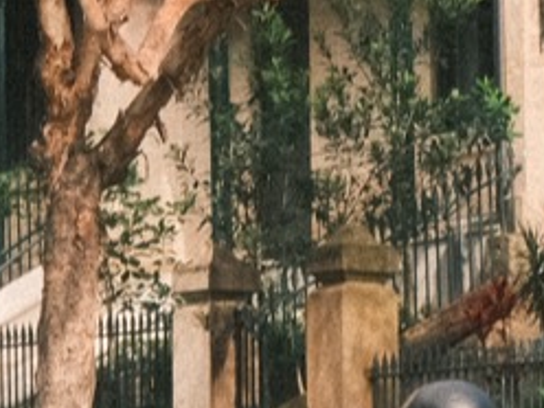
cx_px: -502
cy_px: 159
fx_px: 5123
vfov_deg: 4.6
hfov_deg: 5.9
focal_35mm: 326
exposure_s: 1/3800
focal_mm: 28
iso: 2000
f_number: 4.5
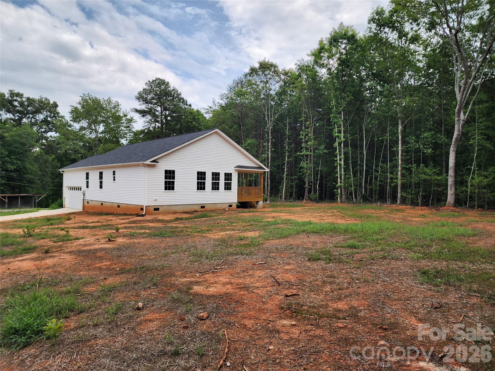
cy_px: 186
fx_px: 329
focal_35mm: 23
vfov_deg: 58.9
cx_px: 248
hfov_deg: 73.9
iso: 12
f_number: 1.8
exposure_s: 1/673
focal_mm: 6.4
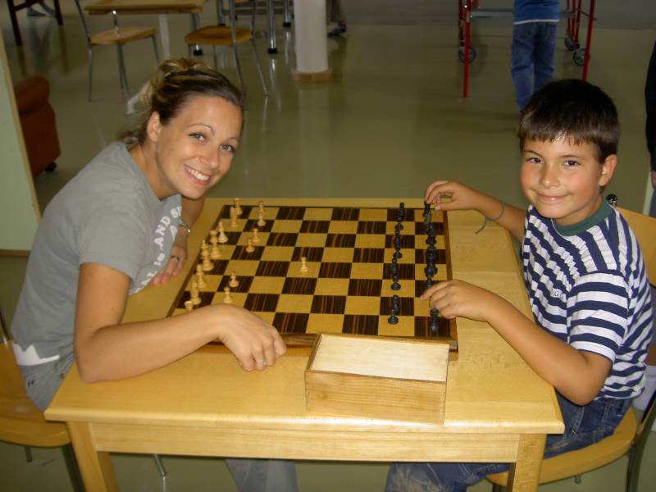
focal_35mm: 39
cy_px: 246
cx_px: 328
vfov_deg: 36.8
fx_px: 739
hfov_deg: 47.9
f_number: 2.8
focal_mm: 8
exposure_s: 1/60
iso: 100
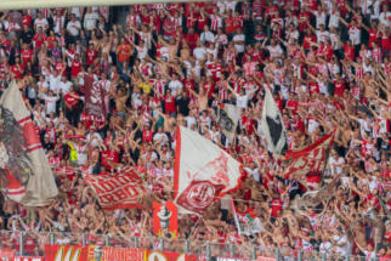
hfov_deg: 6.0
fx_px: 3727
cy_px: 186
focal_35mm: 343
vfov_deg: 4.0
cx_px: 157
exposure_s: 1/500
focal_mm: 81.1
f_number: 4
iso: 800
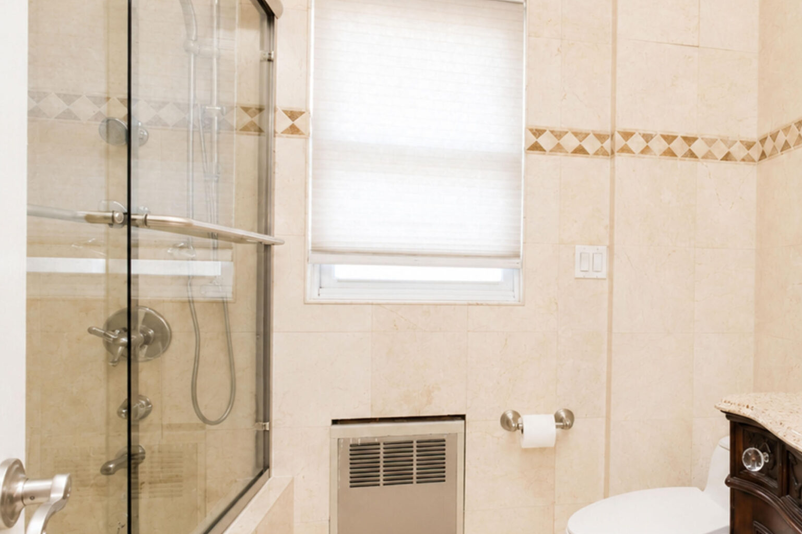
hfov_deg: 68.8
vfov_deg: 51.3
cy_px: 282
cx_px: 555
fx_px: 557
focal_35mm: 25
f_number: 8
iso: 2000
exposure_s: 1/160
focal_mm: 10
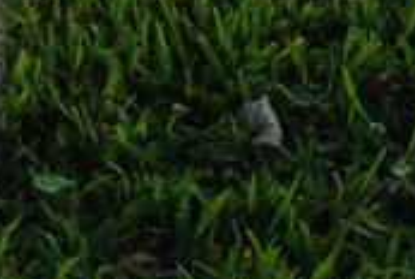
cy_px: -52
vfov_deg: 12.9
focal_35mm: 104
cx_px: -108
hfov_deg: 18.4
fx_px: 1201
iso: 125
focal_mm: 24
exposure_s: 1/125
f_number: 5.6
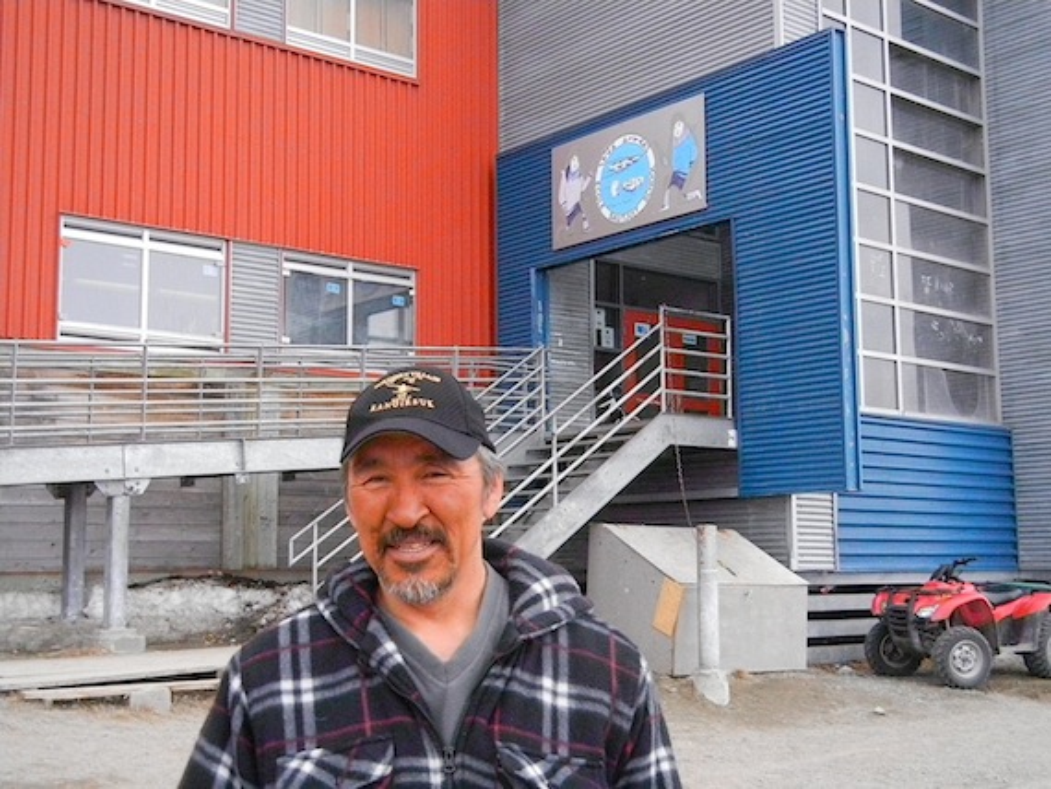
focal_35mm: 45
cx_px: 526
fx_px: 1367
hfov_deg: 42.1
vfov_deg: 32.2
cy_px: 394
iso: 1600
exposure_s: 1/1779
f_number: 7.6
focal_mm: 8.1
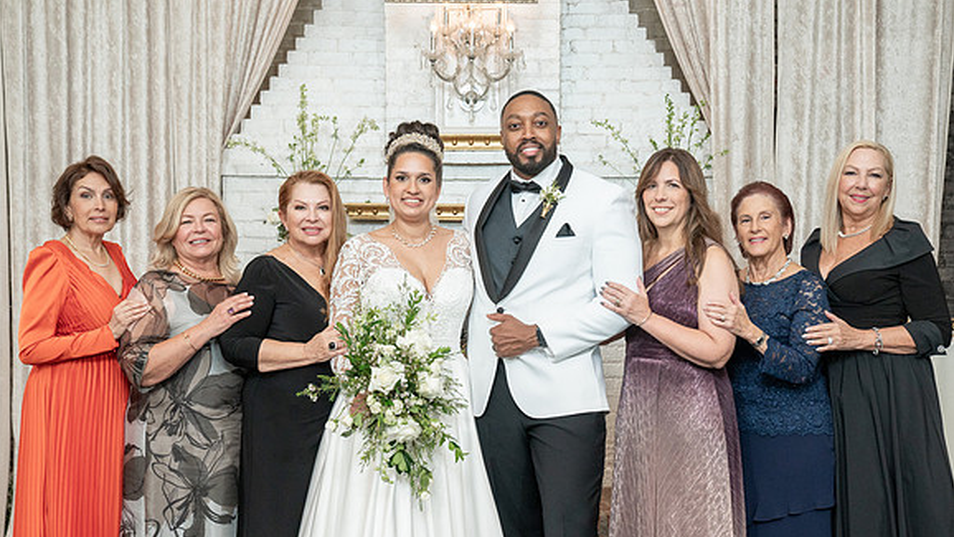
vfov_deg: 26.5
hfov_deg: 45.5
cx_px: 486
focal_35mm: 45
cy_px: 291
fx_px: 1138
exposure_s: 1/200
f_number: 4.5
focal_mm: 39
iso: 2000
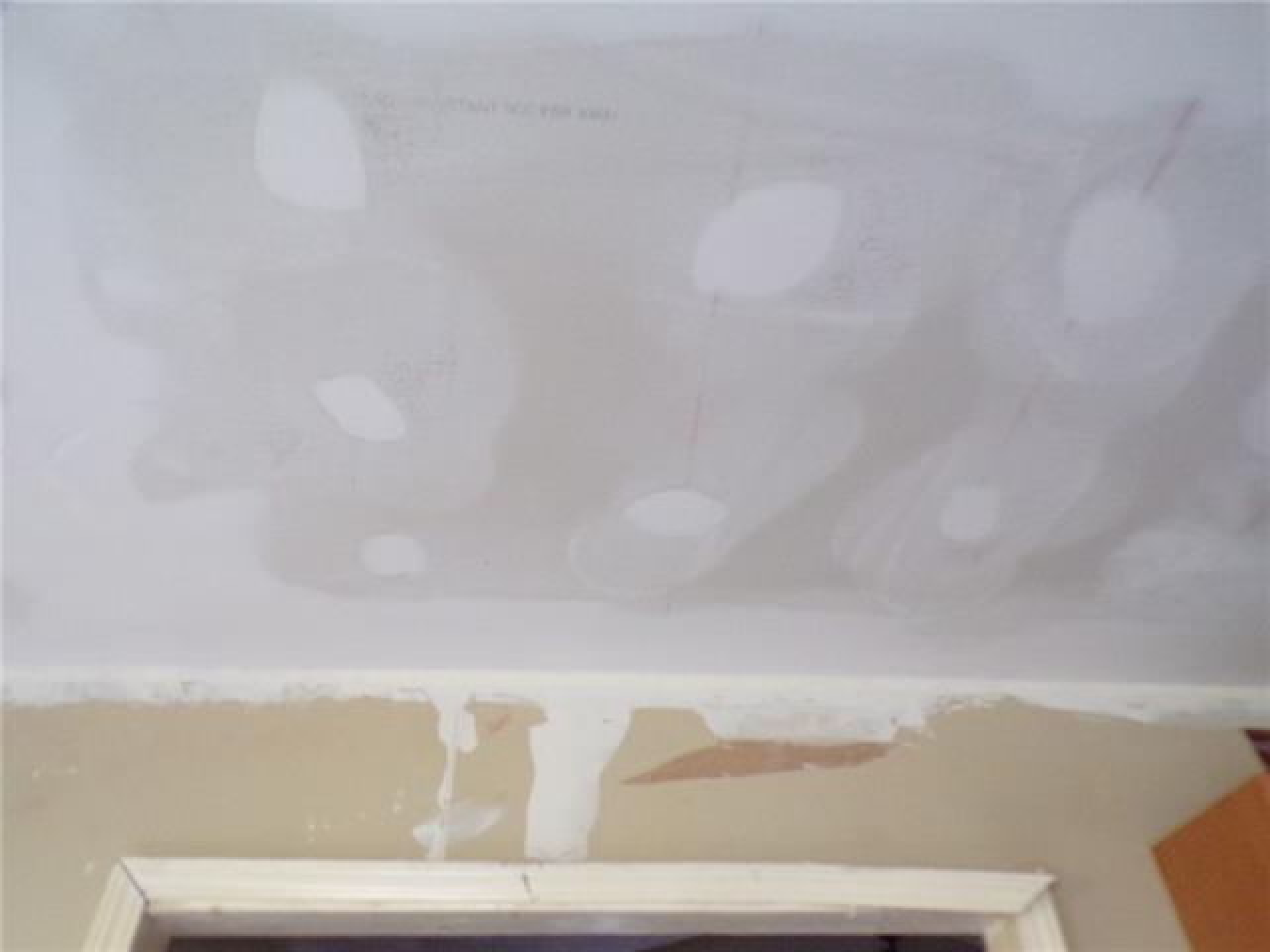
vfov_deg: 56.8
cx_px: 635
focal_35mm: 24
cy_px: 476
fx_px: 881
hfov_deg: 71.6
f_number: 3
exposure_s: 1/17
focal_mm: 4.3
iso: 506
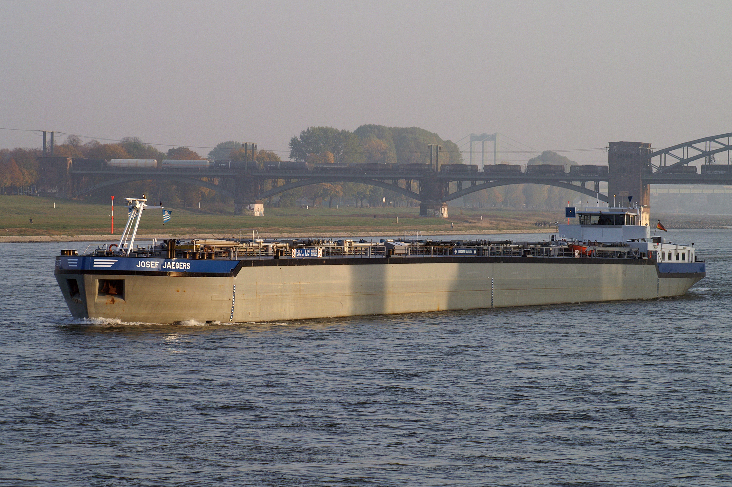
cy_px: 244
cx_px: 366
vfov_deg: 6.8
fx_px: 4114
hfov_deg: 10.2
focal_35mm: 202
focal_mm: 135
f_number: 9
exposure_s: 1/160
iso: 100
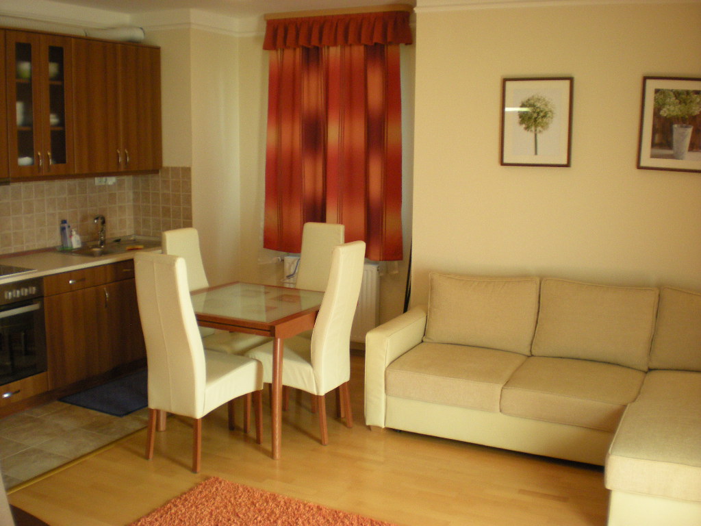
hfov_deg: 49.0
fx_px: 770
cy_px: 263
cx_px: 350
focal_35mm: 38
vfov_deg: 37.7
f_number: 3.1
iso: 282
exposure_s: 1/61.1
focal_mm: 6.3
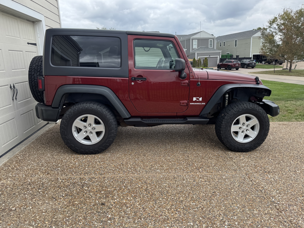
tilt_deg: -14.0
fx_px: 220
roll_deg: +2.4
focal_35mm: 25
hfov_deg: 69.4
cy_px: 113
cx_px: 155
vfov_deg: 54.9
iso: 80
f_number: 1.78
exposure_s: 1/966
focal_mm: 6.76
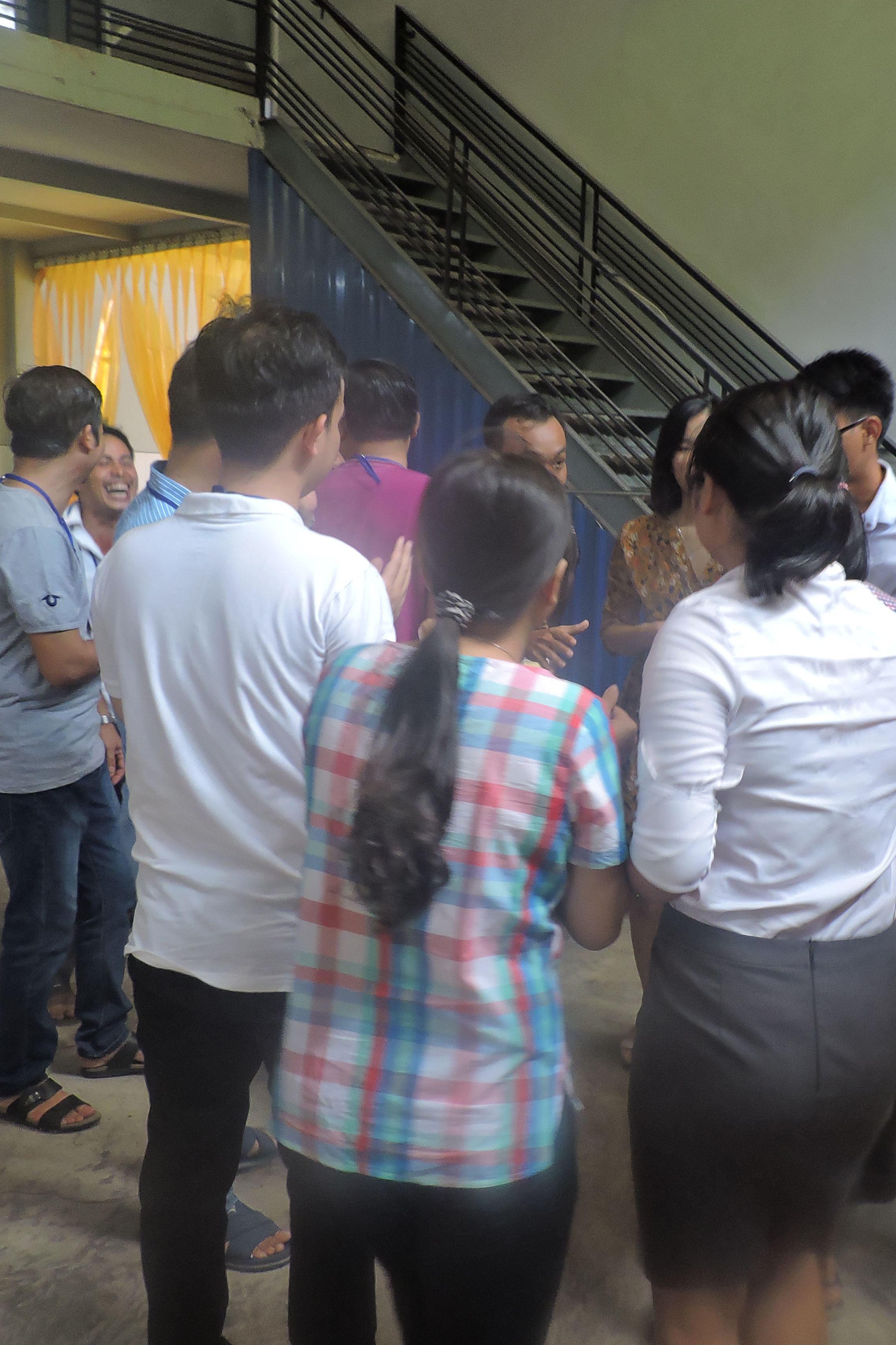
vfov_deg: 55.8
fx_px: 1269
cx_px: 595
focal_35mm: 34
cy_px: 685
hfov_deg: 38.5
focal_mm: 4.3
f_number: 3
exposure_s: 1/30
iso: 280
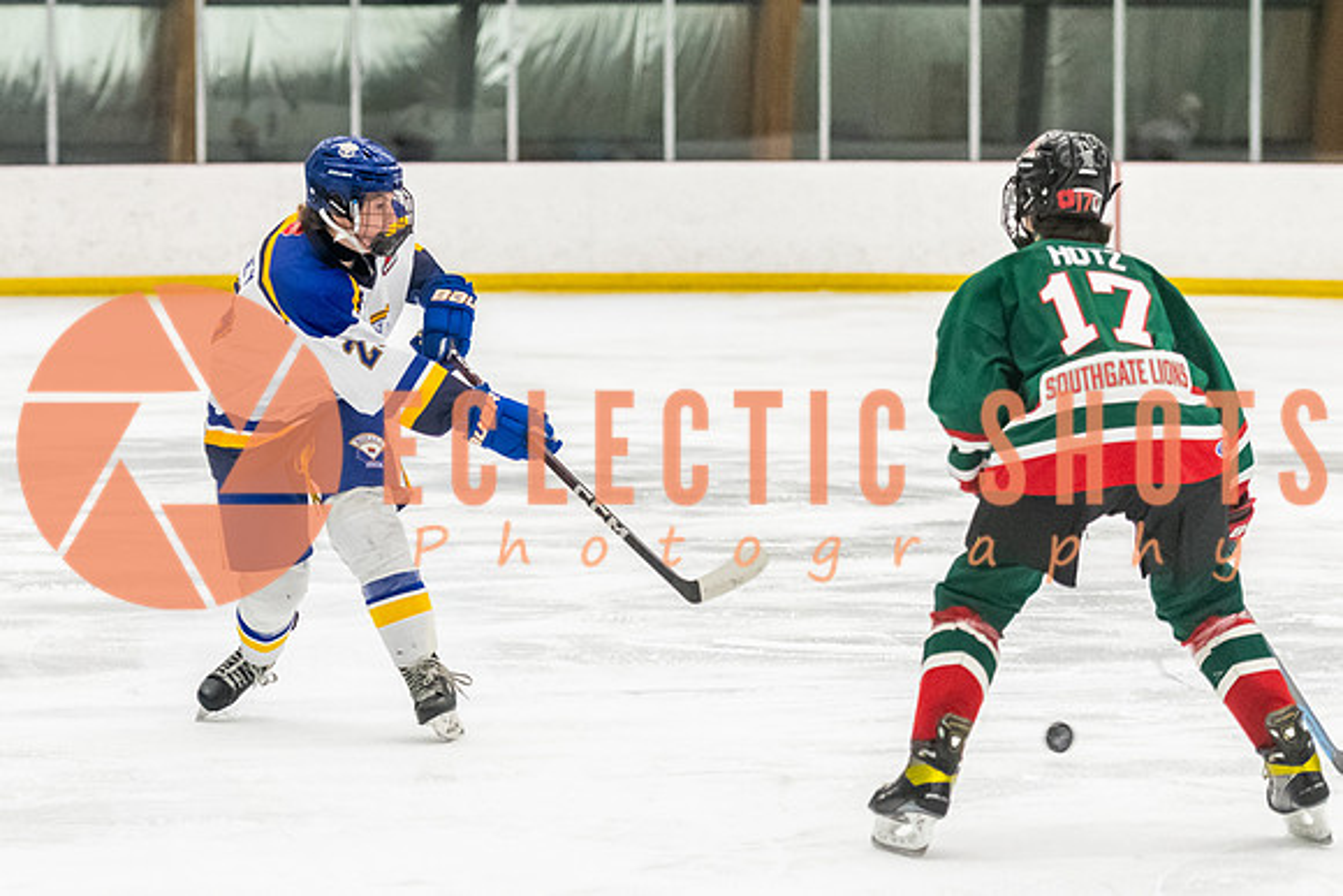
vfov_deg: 6.8
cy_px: 596
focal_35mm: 203
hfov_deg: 10.1
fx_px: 7558
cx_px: 403
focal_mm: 98
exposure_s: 1/800
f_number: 2.8
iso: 4000
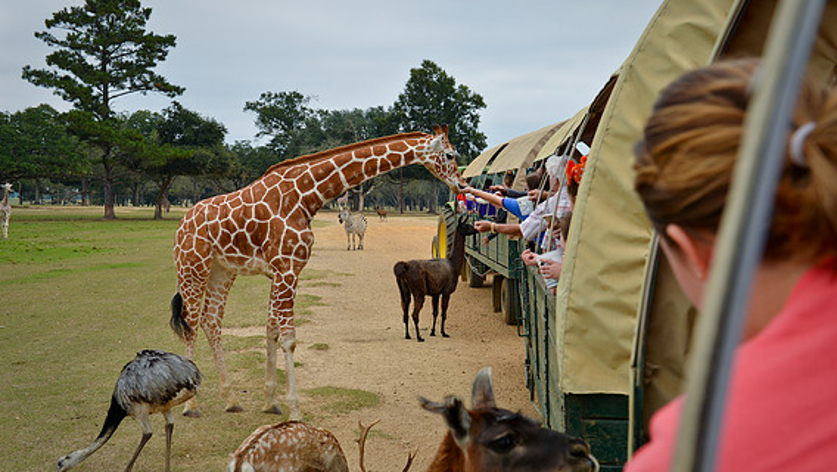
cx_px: 426
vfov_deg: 25.5
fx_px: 1044
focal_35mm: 47
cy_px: 235
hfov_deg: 43.7
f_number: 8
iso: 250
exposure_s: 1/400
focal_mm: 44
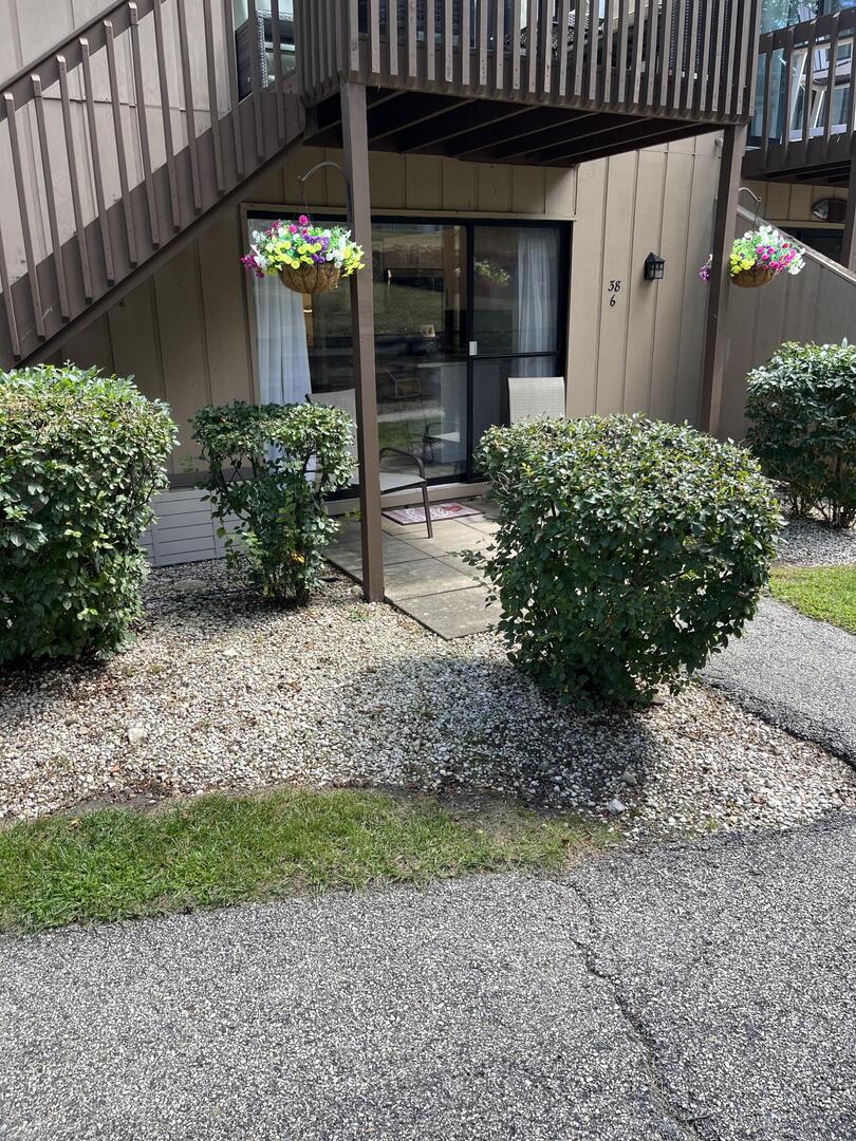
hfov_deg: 53.1
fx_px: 857
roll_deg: +0.5
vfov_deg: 67.3
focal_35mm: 26
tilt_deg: -15.8
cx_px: 428
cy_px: 570
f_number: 1.6
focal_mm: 5.1
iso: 50
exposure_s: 1/452
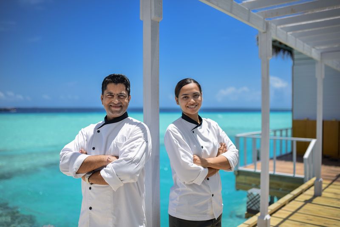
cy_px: 114
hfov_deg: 54.4
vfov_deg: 37.9
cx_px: 170
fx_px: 331
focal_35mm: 35
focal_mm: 35
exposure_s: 1/4000
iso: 80
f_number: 1.8
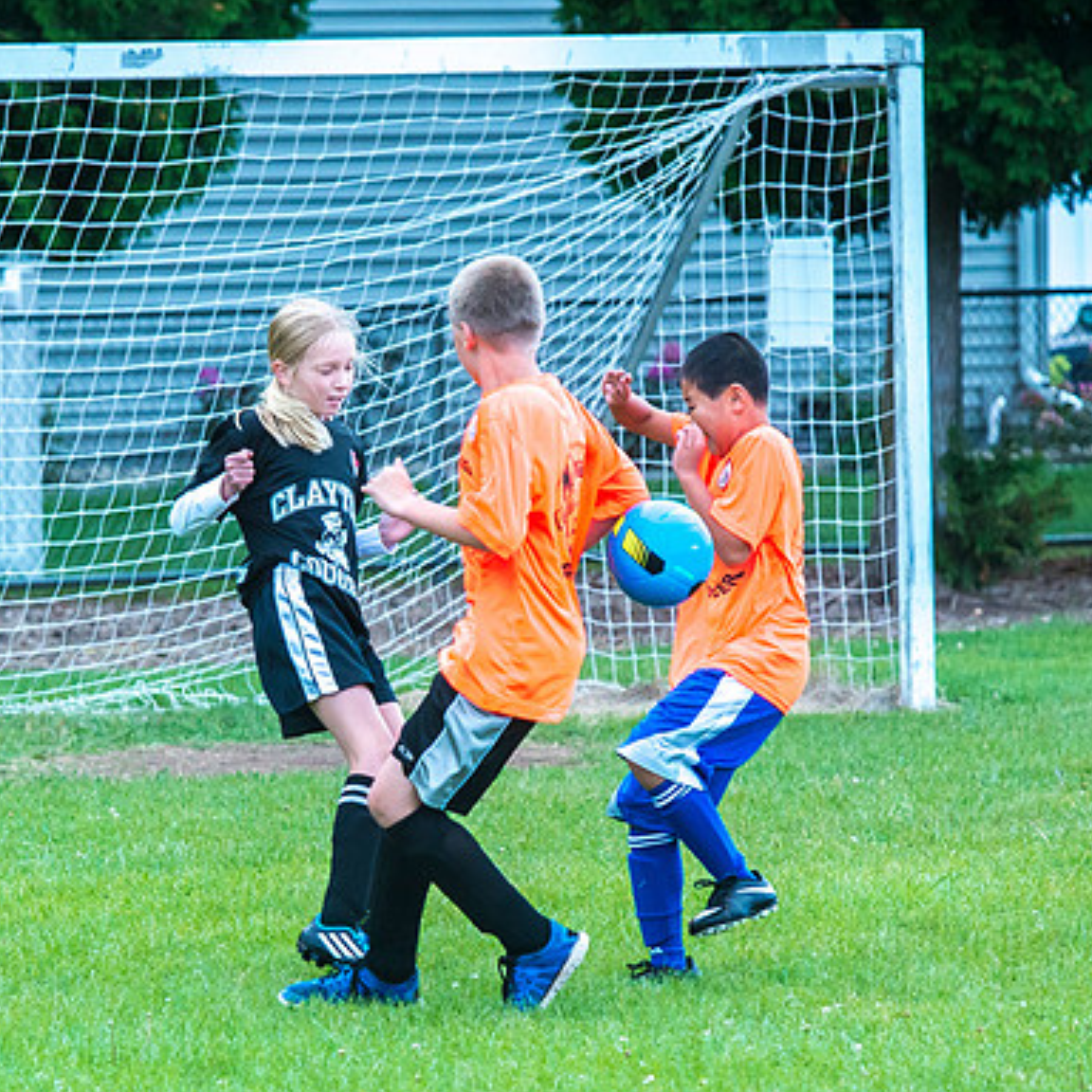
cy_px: 748
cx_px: 357
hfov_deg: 4.0
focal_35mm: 434
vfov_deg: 4.0
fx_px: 15490
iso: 2500
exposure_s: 1/1000
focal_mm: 240
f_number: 7.1
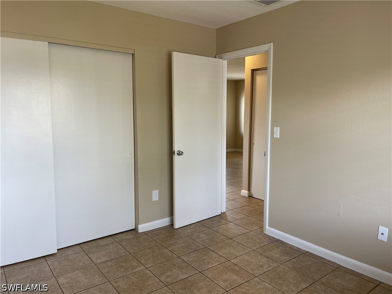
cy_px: 147
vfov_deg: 53.1
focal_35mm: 26
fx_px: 294
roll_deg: -0.1
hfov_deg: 67.3
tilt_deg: -7.0
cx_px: 196
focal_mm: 5.1
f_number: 1.6
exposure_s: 1/121
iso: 64
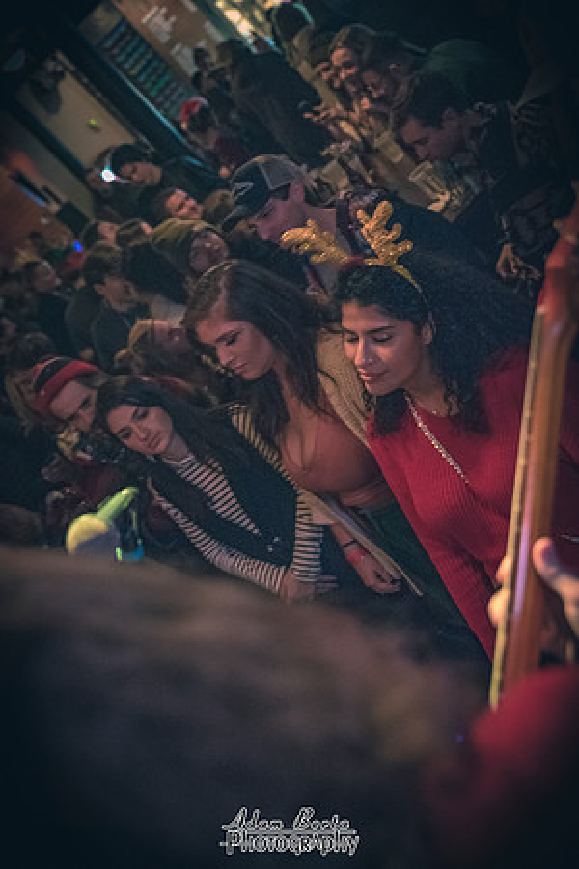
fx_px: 1327
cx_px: 290
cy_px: 434
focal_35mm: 55
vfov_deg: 36.2
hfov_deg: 24.6
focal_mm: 55
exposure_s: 1/50
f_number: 2.8
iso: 6400
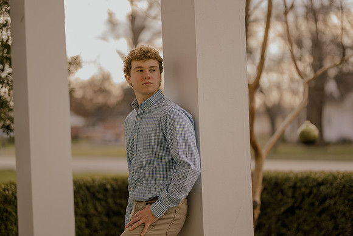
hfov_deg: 23.9
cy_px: 118
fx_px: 834
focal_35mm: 85
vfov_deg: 16.1
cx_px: 176
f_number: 1.4
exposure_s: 1/500
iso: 100
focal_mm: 85
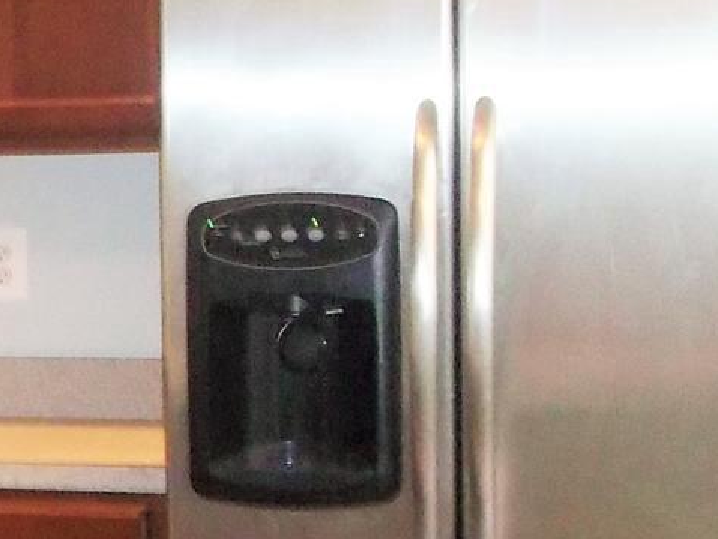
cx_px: -754
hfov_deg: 12.5
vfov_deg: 10.8
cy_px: 372
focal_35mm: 137
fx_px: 2843
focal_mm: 5.7
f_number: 2.9
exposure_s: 1/30
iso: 320
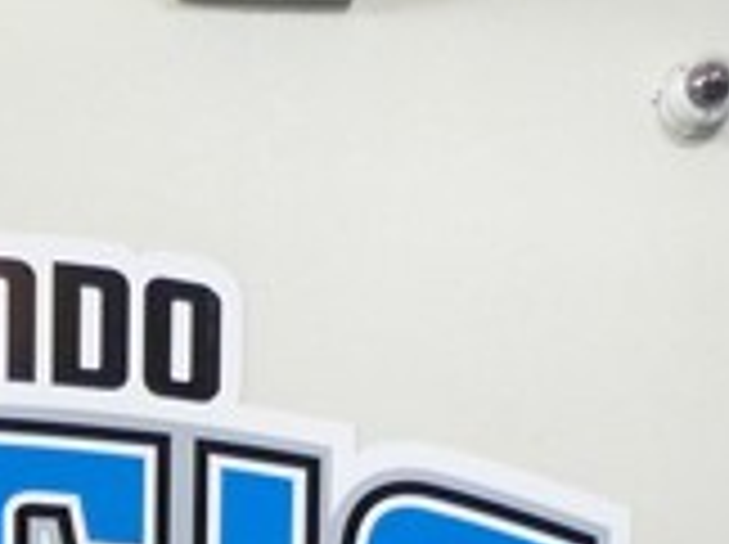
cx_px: -50
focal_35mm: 99
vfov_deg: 13.3
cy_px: 998
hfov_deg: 19.1
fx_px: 2082
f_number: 2.8
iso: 400
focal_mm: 4.5
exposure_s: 1/60
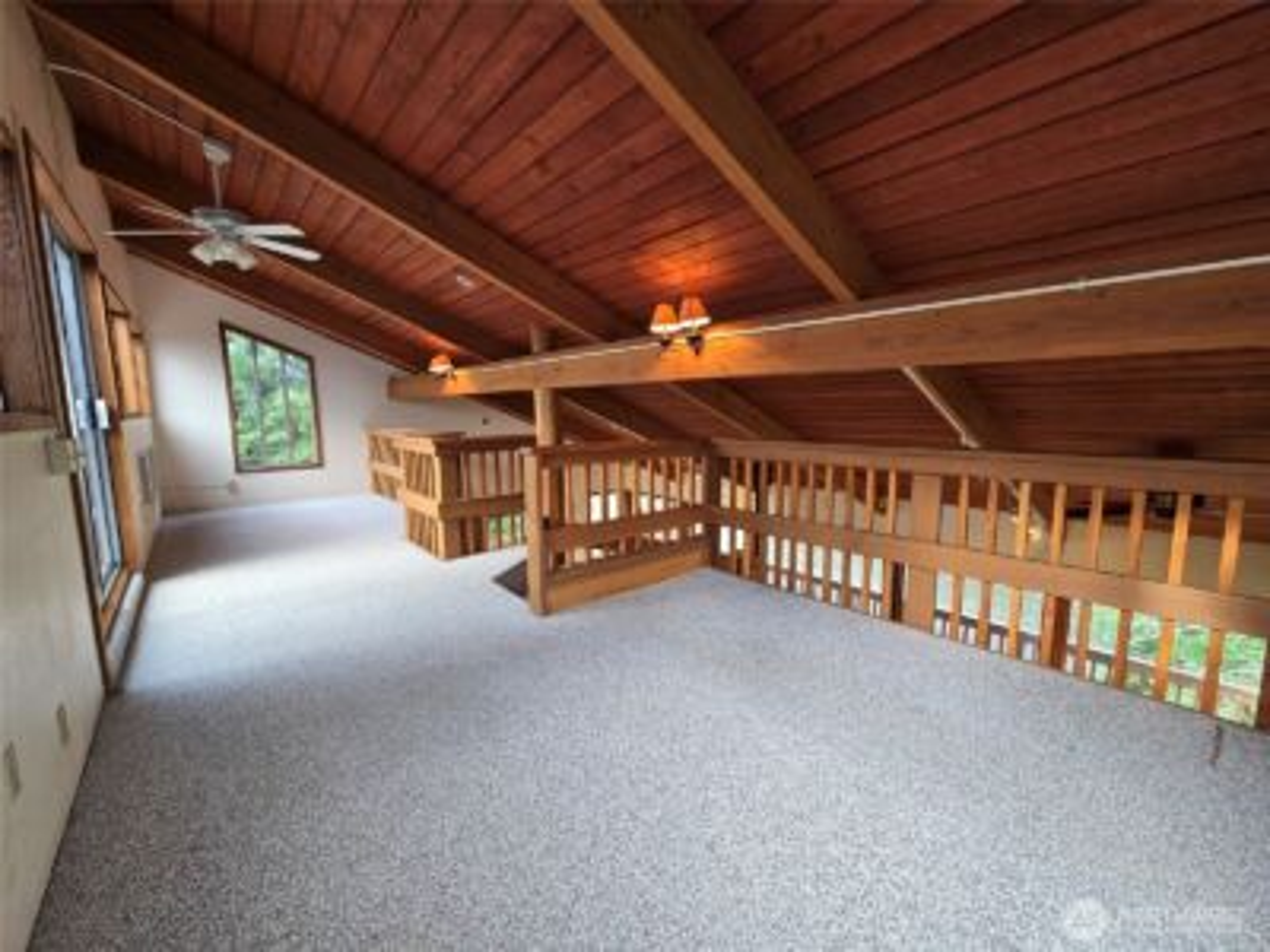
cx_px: 635
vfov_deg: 89.9
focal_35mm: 13
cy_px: 476
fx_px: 477
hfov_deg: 106.2
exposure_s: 1/60
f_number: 2.2
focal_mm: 2.2
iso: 125
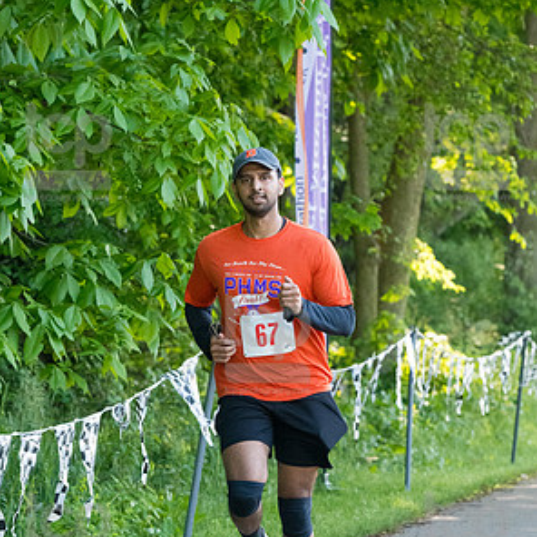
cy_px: 345
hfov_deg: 6.0
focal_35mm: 290
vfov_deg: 6.0
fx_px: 5090
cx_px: 268
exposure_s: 1/1250
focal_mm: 150
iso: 3200
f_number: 5.6
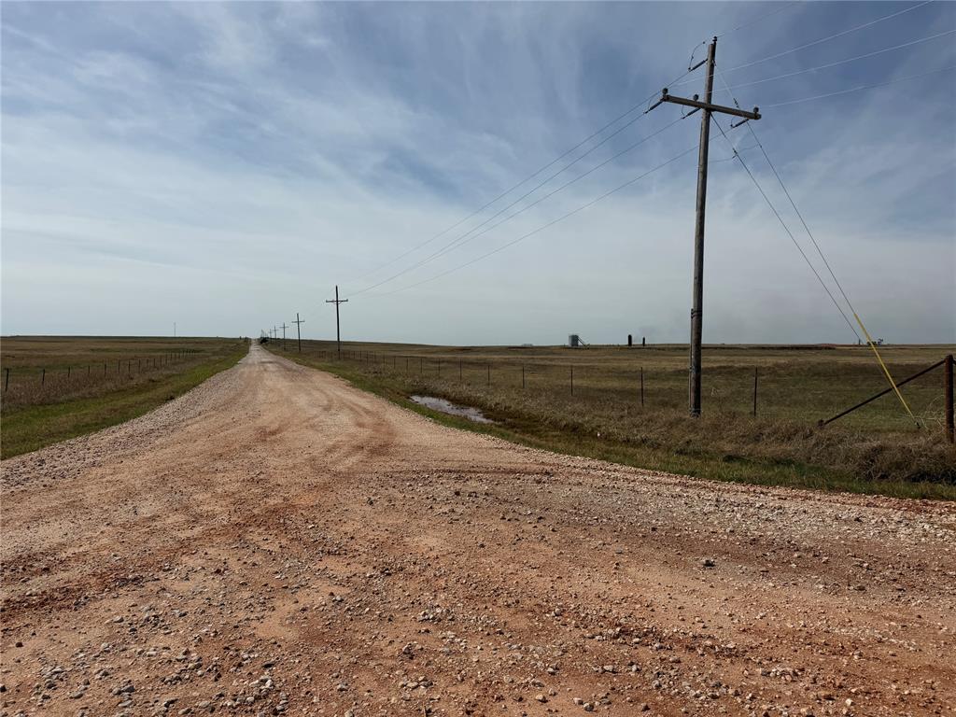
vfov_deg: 56.8
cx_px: 478
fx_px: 663
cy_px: 358
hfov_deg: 71.6
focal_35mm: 24
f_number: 1.78
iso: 80
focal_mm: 6.76
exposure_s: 1/11905
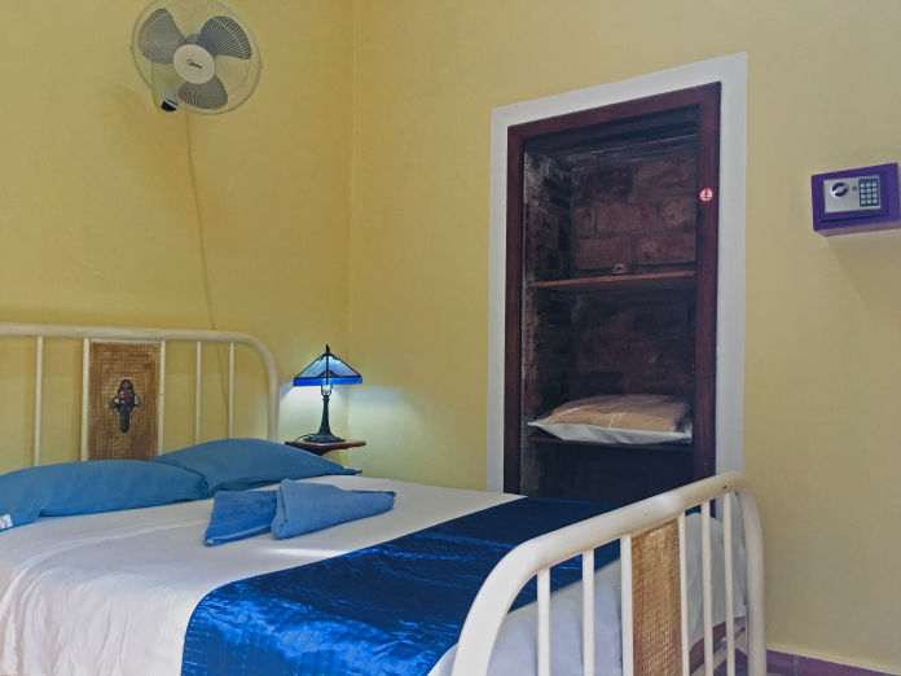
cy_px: 338
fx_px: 755
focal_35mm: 29
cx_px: 450
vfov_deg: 48.2
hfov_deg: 61.7
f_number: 2.2
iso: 40
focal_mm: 4.15
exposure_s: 1/30
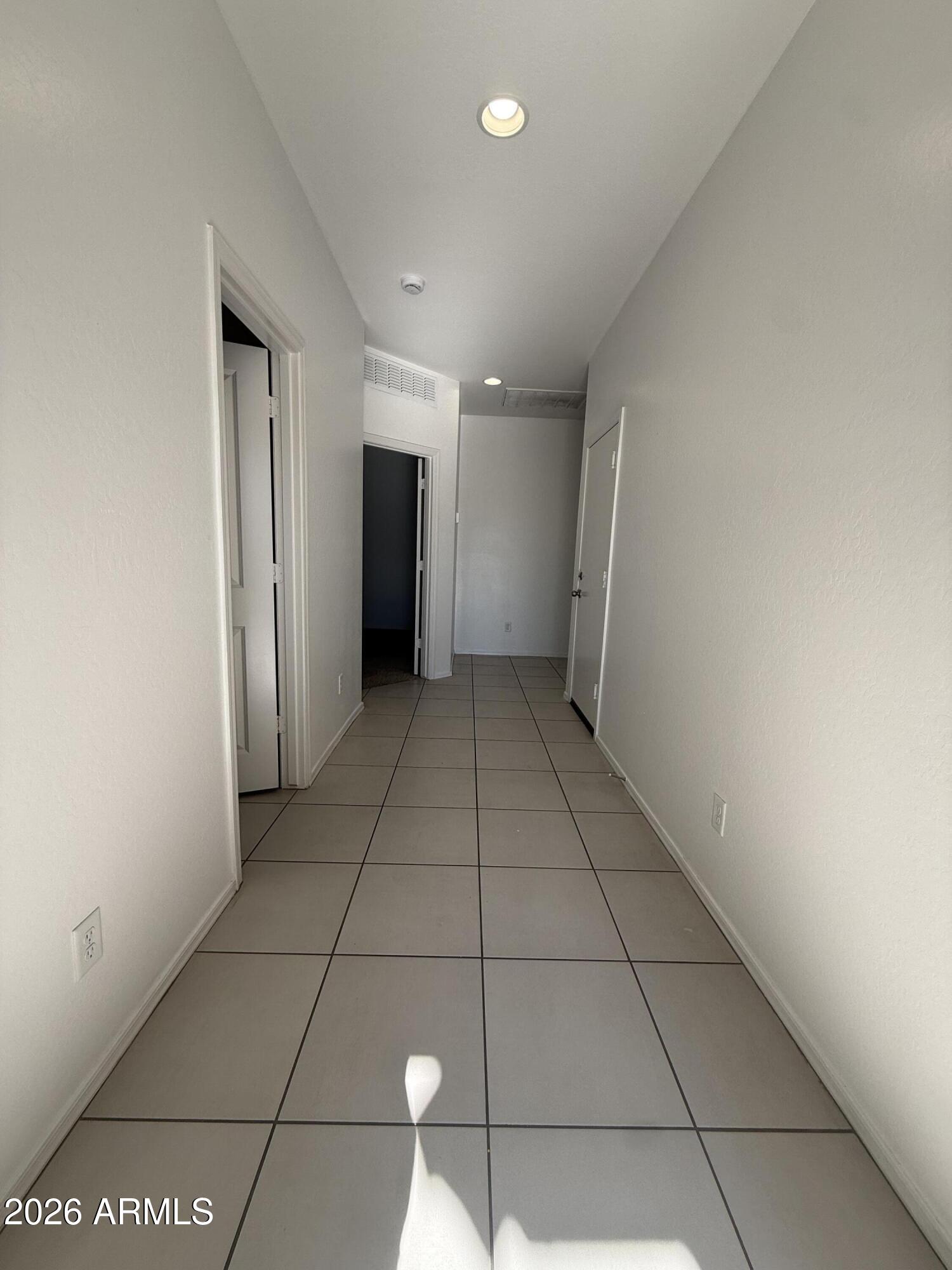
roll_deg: -3.5
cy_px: 635
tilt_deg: -7.8
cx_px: 476
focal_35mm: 14
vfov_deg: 102.1
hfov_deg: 85.7
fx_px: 513
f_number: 2.2
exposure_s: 1/134
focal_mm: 2.22
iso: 50
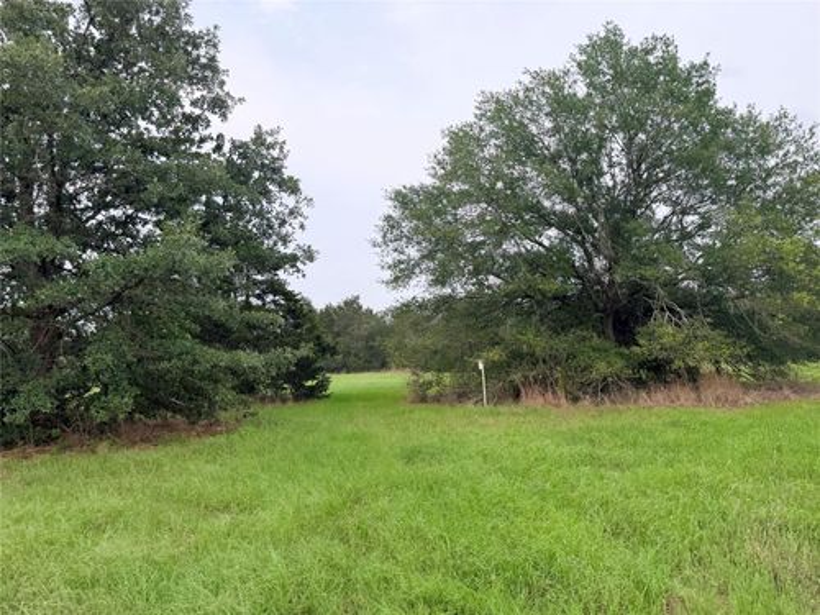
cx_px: 410
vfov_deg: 56.8
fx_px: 569
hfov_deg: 71.6
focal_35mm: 24
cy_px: 308
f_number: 1.78
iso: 80
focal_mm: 6.76
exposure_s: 1/1139
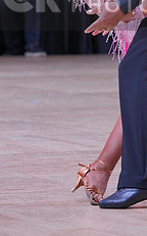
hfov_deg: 3.3
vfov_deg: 5.4
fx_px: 2517
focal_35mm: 392
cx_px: 133
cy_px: -3
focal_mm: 153
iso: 2000
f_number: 5.6
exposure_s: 1/400
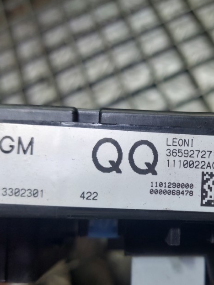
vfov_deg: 45.6
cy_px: 169
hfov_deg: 34.1
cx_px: 169
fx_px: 338
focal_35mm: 41
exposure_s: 1/50
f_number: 1.8
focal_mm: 5.23
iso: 40
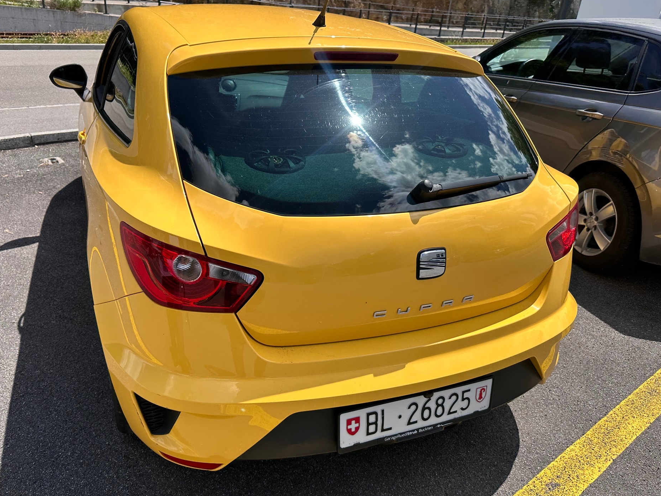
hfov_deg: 67.2
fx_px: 497
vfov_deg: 53.0
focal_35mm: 26
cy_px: 264
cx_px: 305
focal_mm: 6.86
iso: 80
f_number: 1.78
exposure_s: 1/4184
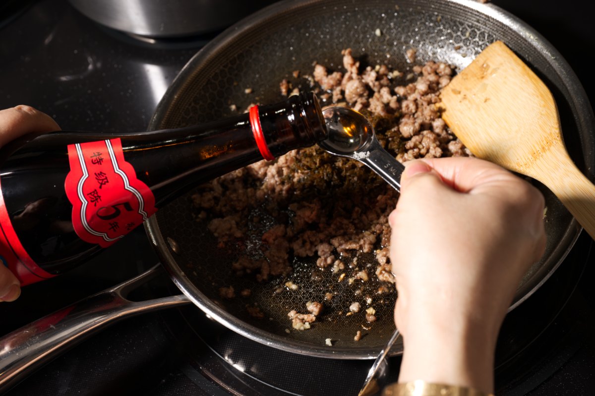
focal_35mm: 56
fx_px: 925
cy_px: 198
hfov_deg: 35.7
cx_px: 298
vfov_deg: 24.2
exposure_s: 1/80
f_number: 8
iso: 100
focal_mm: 56
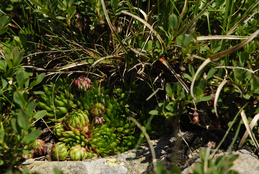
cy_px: 87
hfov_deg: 16.0
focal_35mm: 128
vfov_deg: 10.8
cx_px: 130
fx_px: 919
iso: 100
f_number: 8
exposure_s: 1/200
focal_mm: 85
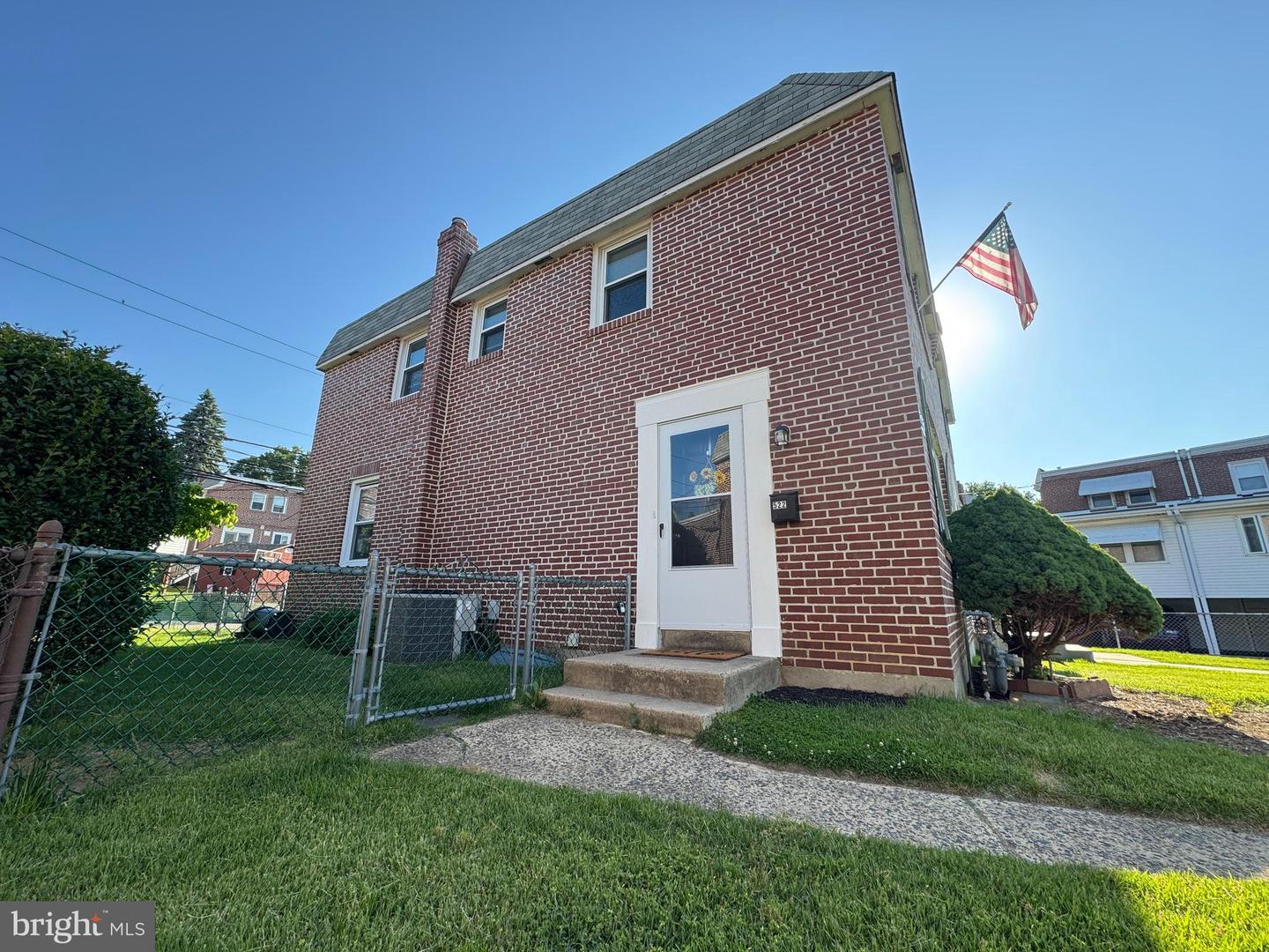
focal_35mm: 14
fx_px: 513
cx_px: 634
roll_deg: -1.2
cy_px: 476
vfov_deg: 85.7
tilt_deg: +14.1
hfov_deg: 102.1
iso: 40
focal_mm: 2.22
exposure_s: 1/346
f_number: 2.2
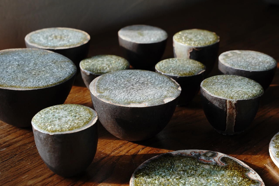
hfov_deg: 27.0
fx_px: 581
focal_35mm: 75
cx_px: 140
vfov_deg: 18.2
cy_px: 93
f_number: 9
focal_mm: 75
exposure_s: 1/250
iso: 400
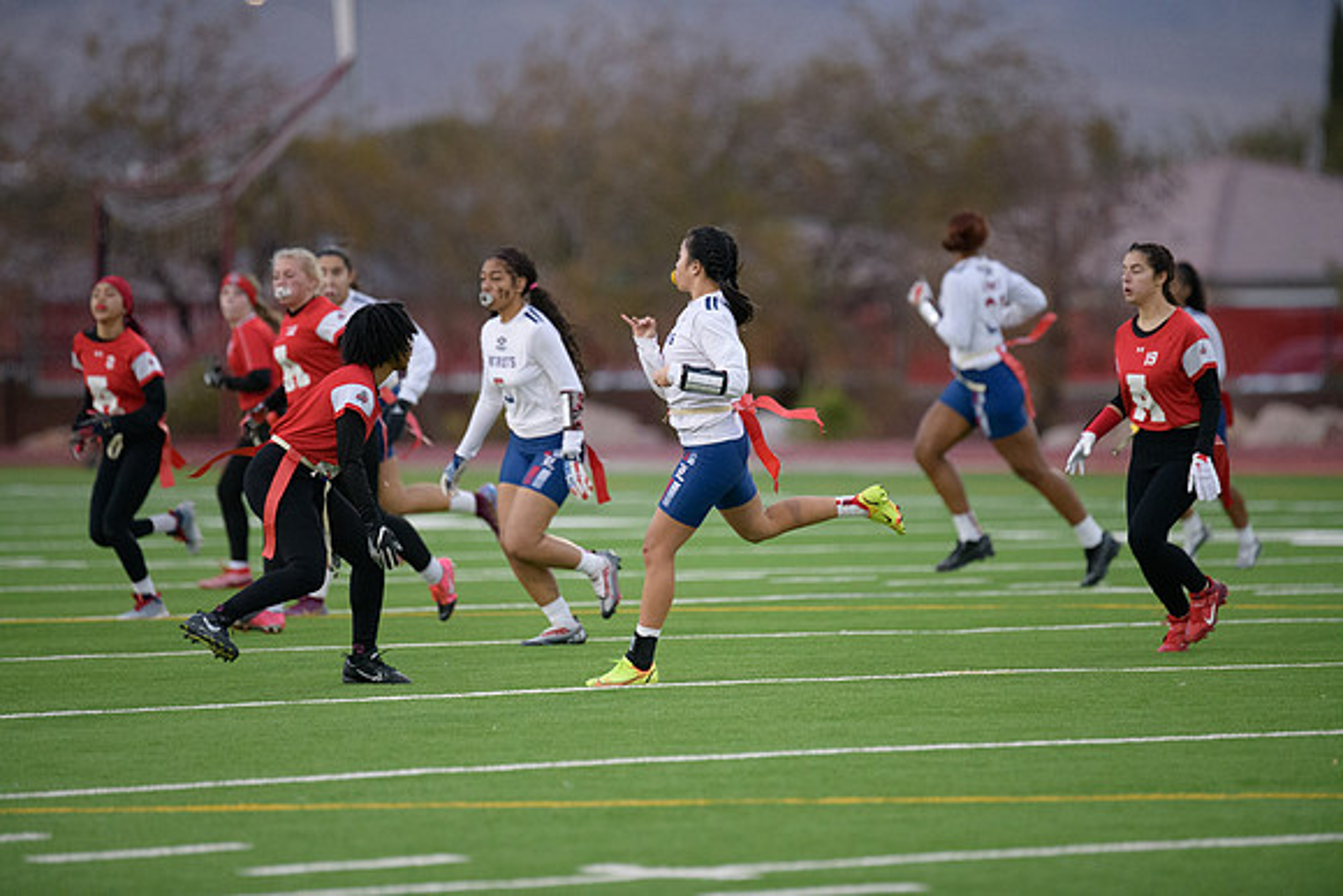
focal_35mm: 300
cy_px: 448
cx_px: 672
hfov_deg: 6.9
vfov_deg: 4.6
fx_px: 11194
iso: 4500
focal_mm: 300
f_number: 2.8
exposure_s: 1/3200
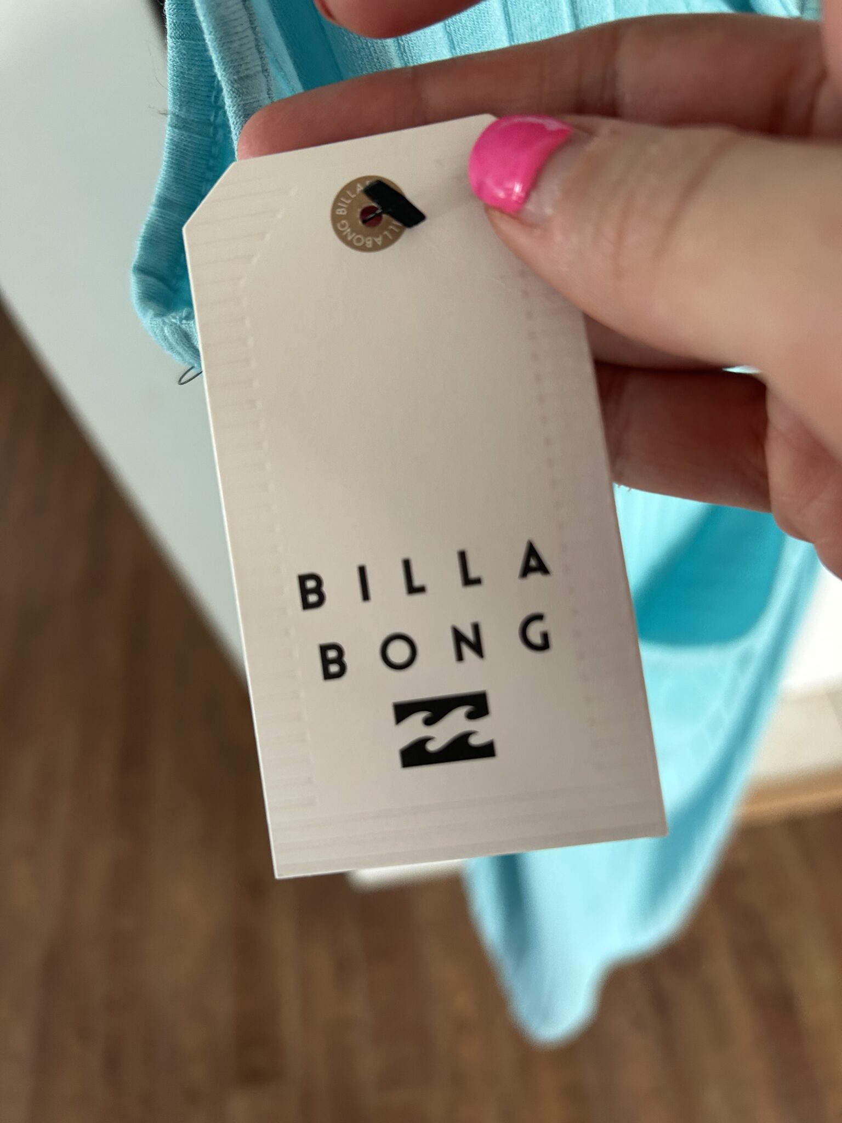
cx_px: 421
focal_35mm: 26
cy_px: 562
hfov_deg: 53.1
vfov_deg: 67.3
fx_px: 843
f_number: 1.5
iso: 125
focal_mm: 5.7
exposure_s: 1/113
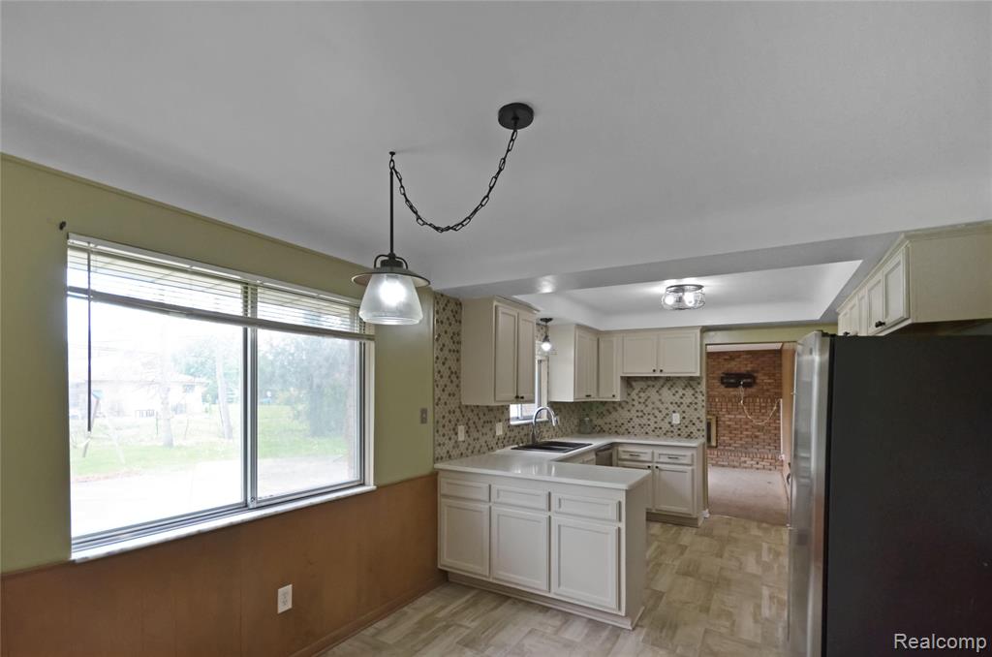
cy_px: 328
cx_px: 496
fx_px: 412
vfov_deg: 77.1
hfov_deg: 100.5
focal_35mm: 15
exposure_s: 1/100
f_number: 5.6
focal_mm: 10
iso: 400
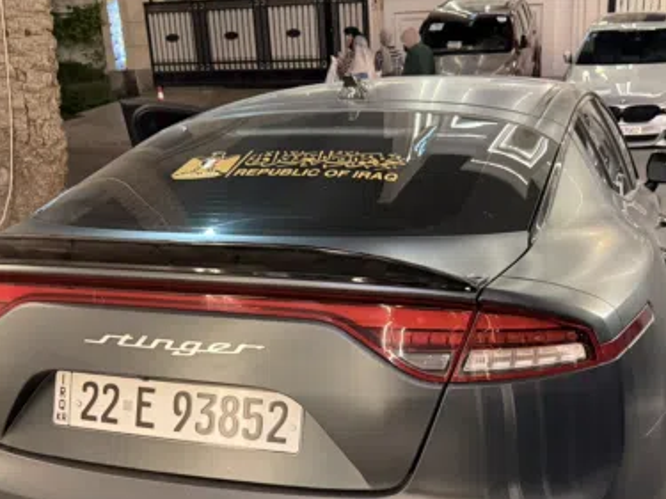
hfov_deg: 45.7
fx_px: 789
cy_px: 325
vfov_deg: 34.8
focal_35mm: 41
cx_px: 362
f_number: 1.78
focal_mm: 6.76
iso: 800
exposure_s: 1/49
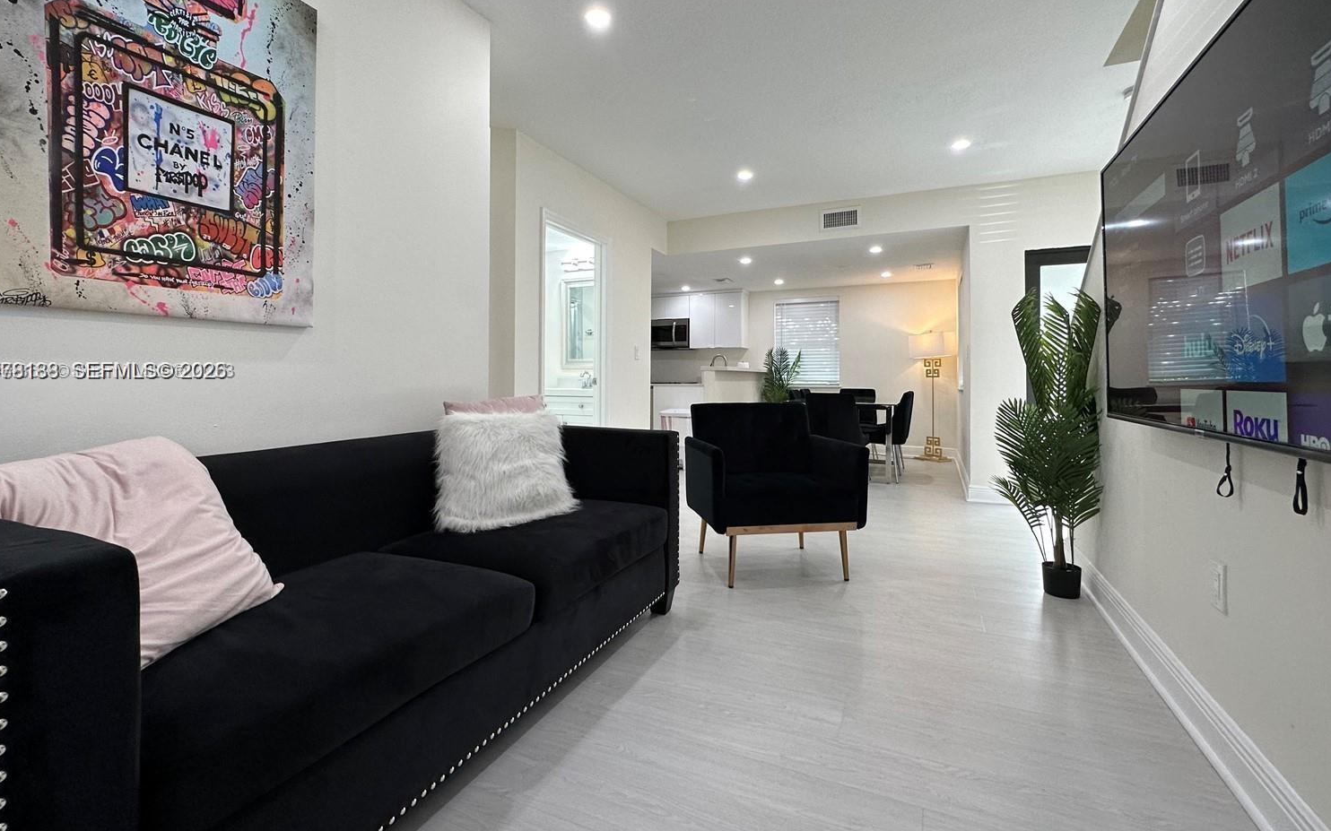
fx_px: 580
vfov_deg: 71.0
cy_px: 372
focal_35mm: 16
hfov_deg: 97.8
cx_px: 665
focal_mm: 2.22
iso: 125
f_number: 2.2
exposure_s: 1/120
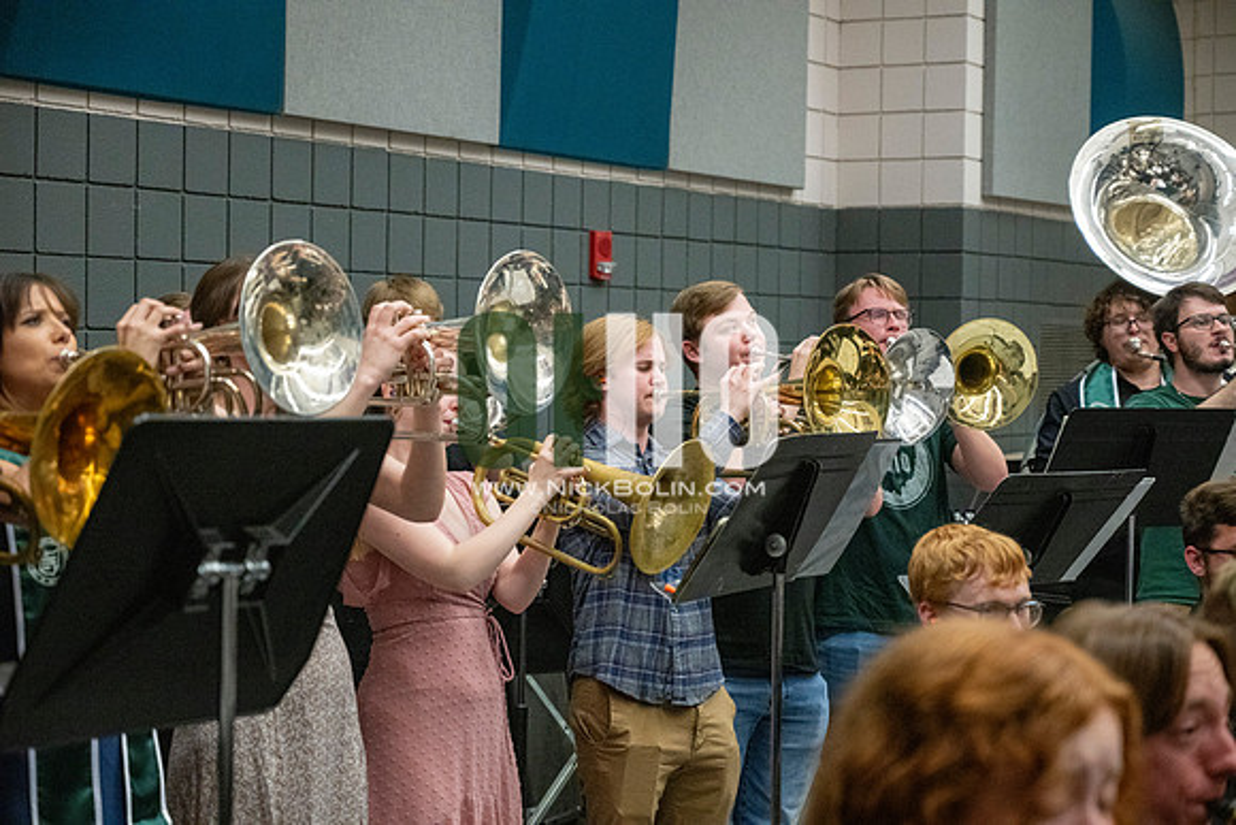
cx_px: 618
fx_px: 2404
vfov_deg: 19.5
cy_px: 412
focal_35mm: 70
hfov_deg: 28.8
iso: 10000
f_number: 4
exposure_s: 1/500
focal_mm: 70
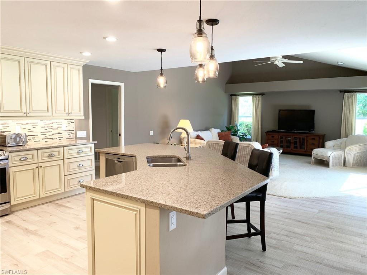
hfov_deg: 67.3
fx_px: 276
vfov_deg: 53.1
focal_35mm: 26
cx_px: 184
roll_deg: +0.1
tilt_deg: -5.8
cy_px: 138
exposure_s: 1/60
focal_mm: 4.25
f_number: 1.8
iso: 50
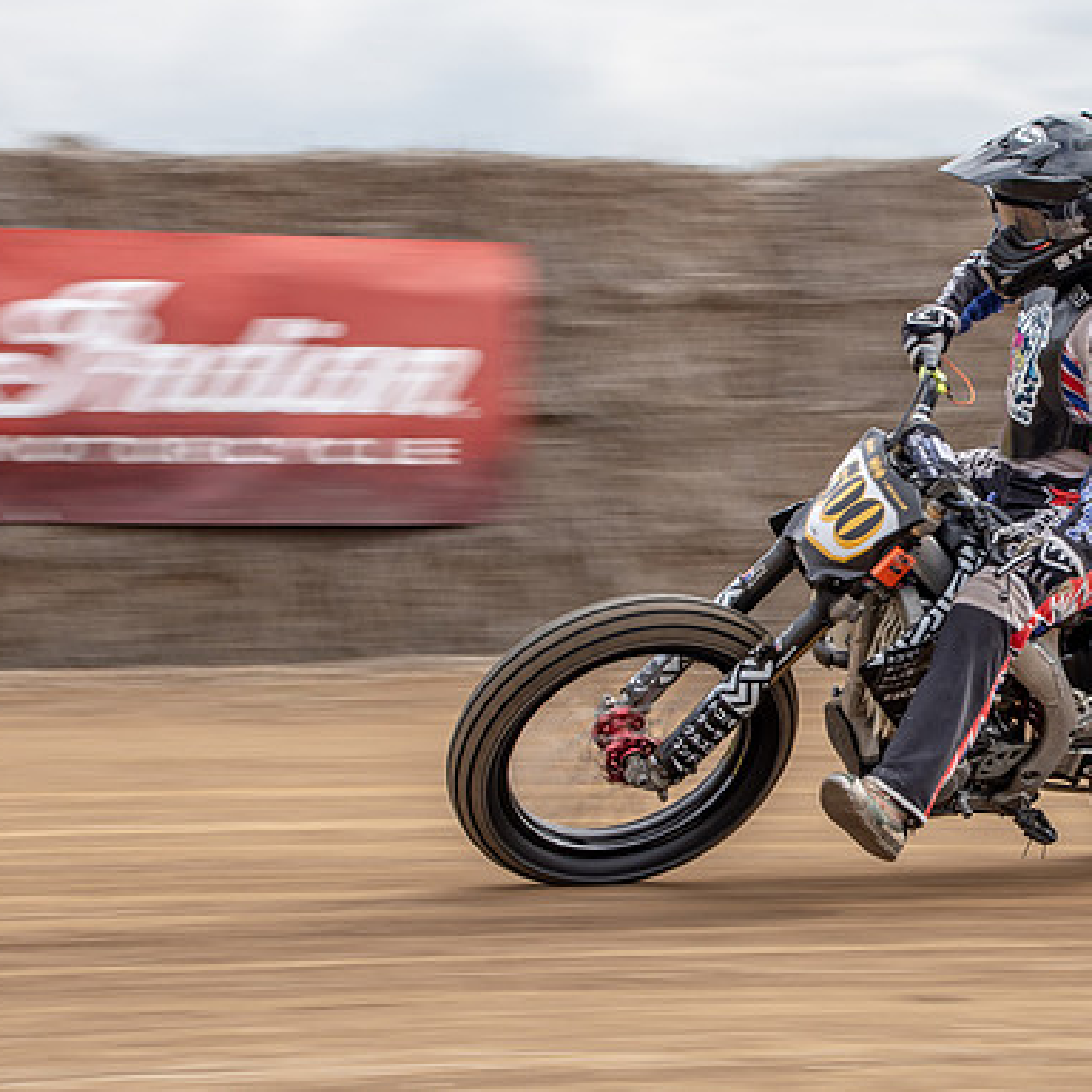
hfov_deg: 9.0
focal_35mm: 193
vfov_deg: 9.1
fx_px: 6888
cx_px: 954
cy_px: 429
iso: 125
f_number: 10
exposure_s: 1/100
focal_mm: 78
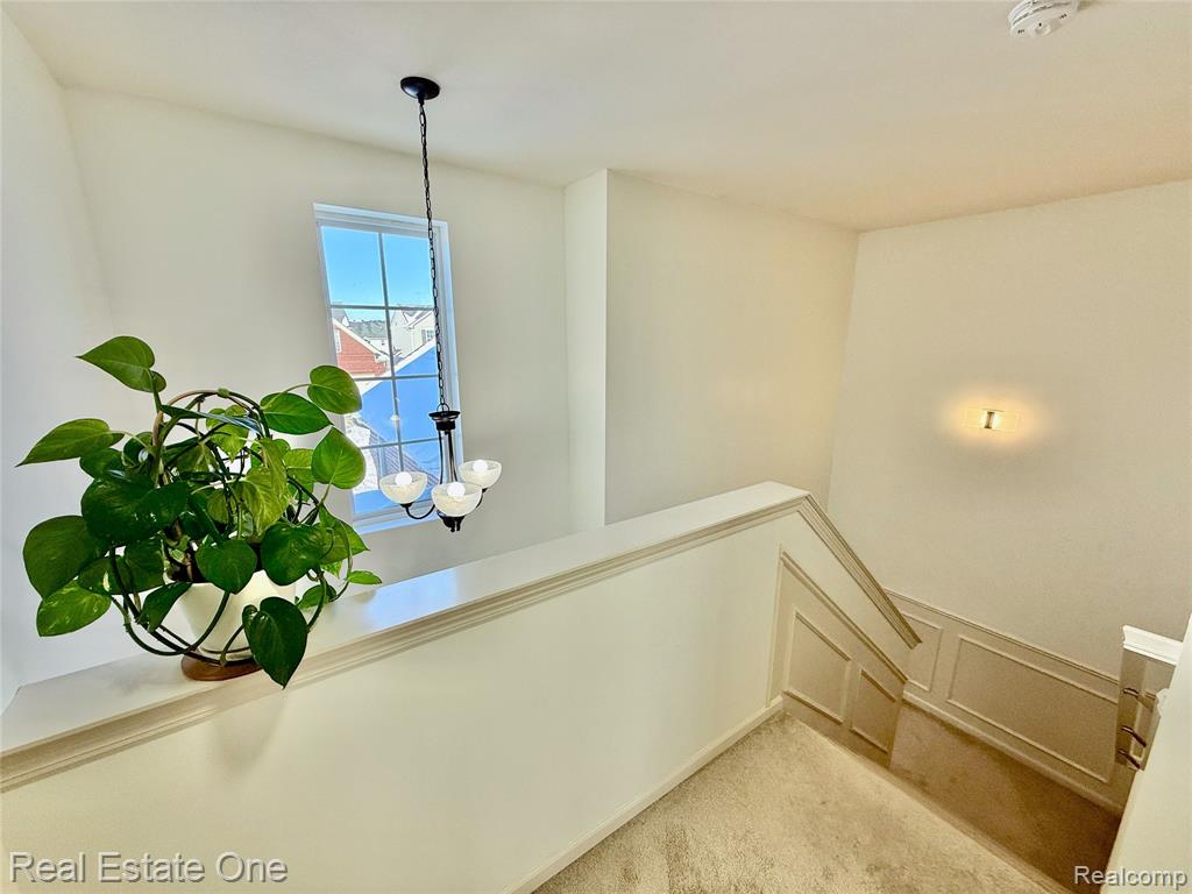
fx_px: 482
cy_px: 447
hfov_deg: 102.1
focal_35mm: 14
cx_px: 596
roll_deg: +0.0
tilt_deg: -12.7
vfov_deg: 85.7
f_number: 2.2
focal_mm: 2.22
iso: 64
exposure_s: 1/141
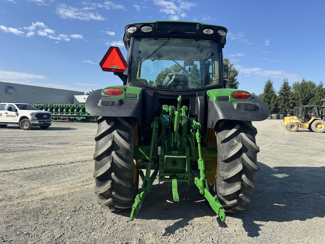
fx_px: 225
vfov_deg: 56.8
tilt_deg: -2.4
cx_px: 162
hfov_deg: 71.6
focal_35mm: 24
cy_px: 122
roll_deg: +1.2
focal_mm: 6.76
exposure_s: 1/3096
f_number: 1.78
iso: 80
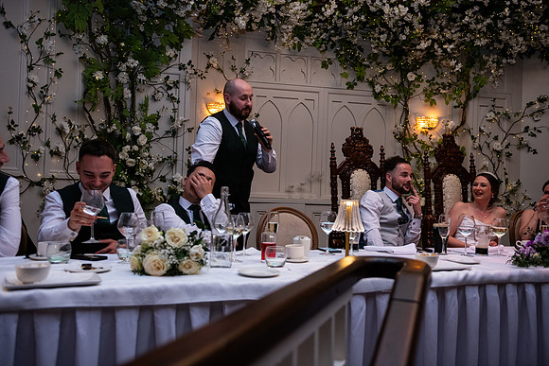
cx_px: 274
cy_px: 183
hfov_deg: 58.7
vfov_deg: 41.1
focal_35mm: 32
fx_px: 488
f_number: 3.5
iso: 1000
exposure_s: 1/160
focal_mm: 32
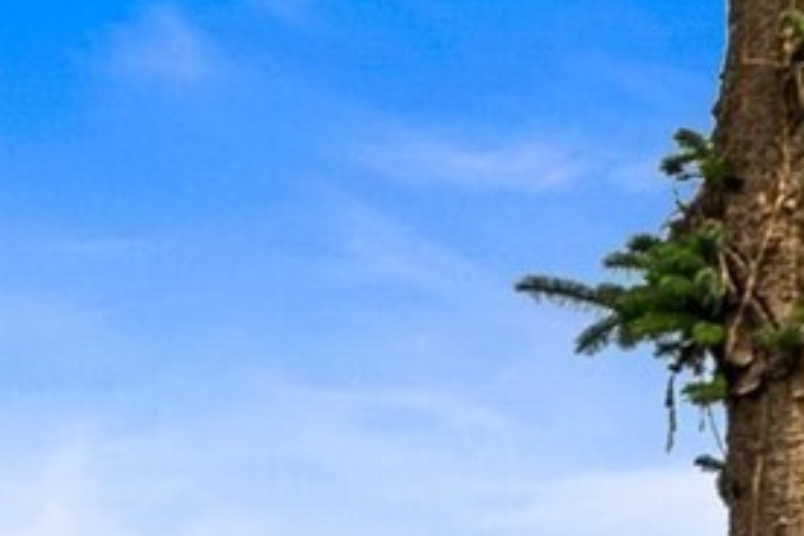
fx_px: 9603
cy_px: 1352
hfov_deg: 4.7
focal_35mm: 430
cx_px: -877
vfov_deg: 3.2
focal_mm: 70
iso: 500
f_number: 8
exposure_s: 1/400
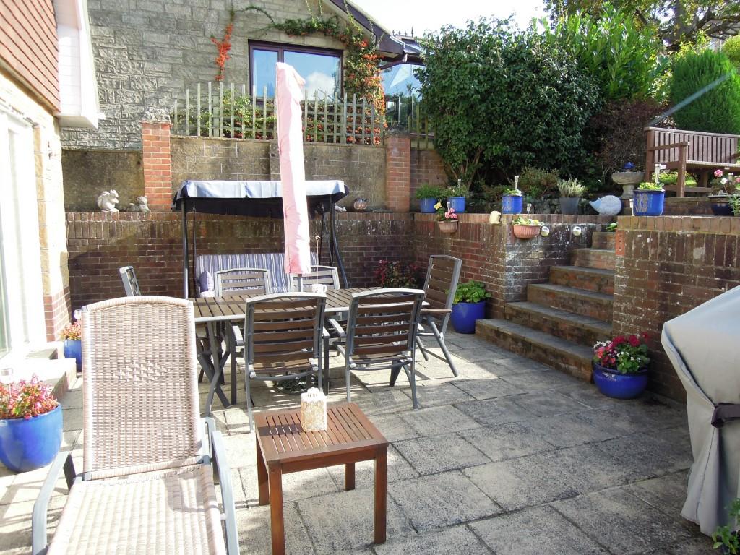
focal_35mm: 24
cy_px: 278
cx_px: 370
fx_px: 513
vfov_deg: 56.8
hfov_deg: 71.6
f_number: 2.8
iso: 160
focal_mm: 4.3
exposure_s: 1/500
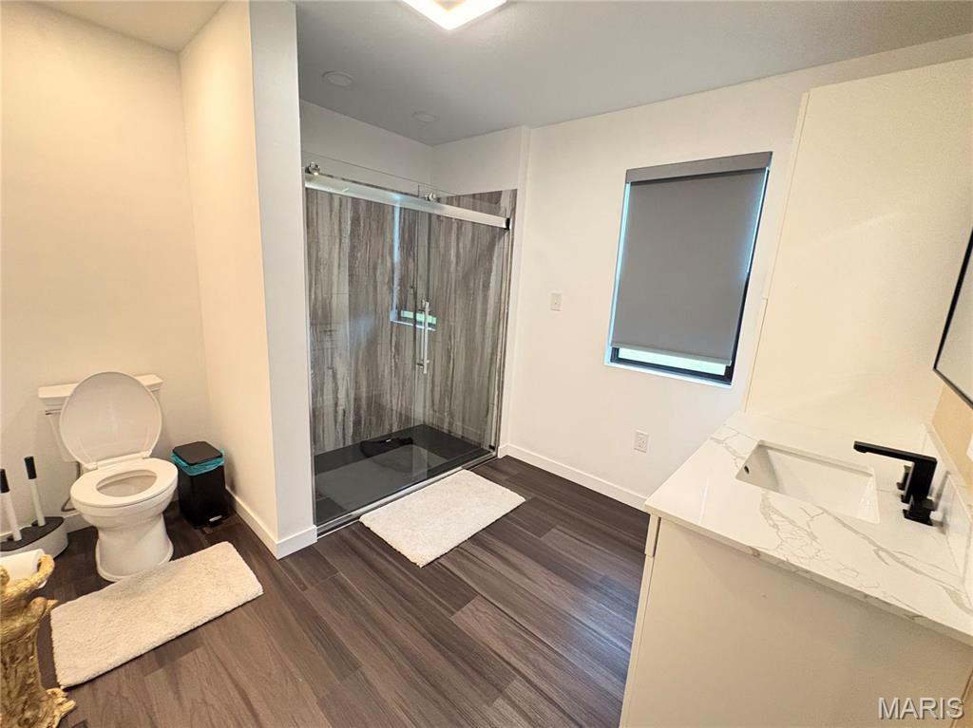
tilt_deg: -11.9
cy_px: 364
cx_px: 486
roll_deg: -5.9
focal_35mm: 14
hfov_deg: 102.1
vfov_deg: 85.6
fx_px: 393
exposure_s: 1/60
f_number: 2.2
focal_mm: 2.22
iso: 500
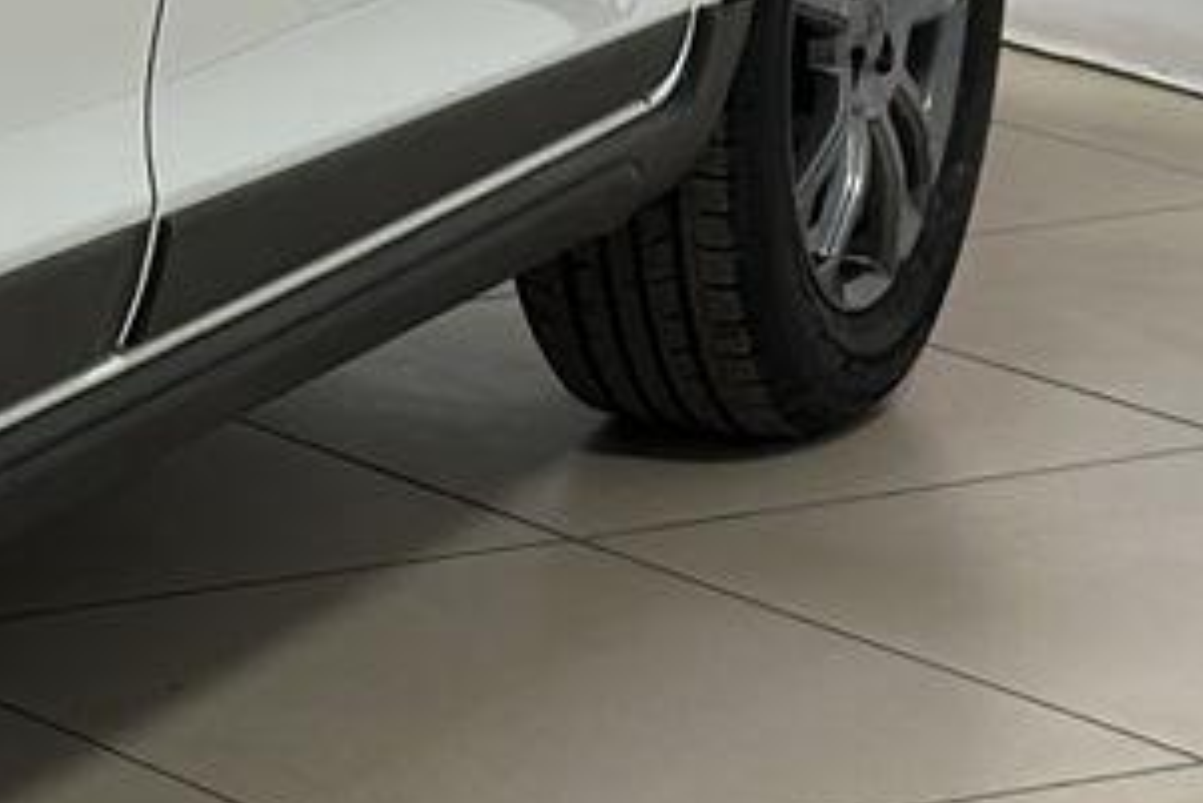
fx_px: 7990
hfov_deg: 8.1
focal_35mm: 239
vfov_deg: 5.7
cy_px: -88
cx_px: -1415
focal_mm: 6.86
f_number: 1.78
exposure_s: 1/100
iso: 64
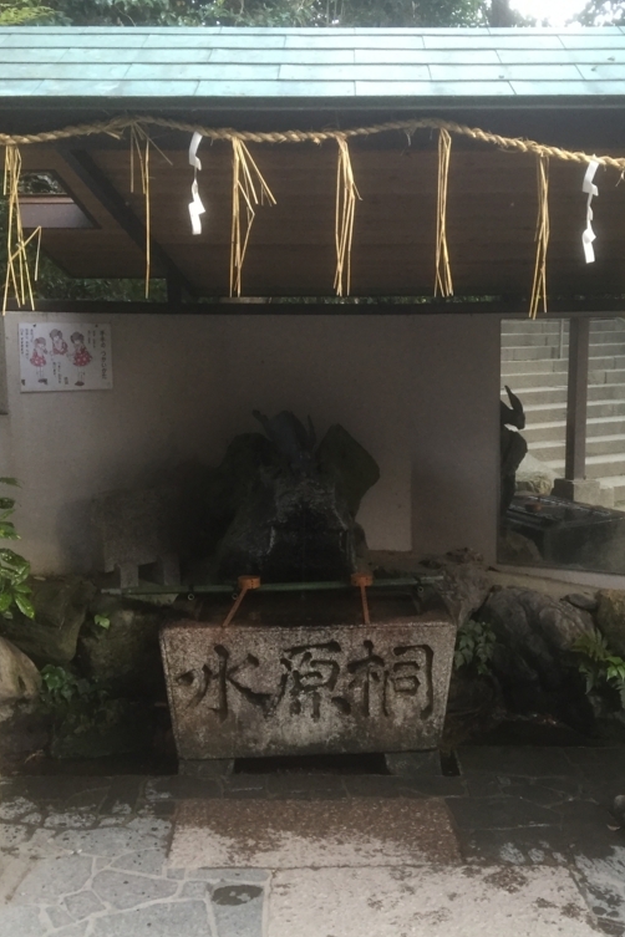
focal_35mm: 41
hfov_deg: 32.6
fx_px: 1068
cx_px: 364
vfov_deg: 47.4
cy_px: 473
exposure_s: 1/30
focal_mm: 4.15
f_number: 2.2
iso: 125
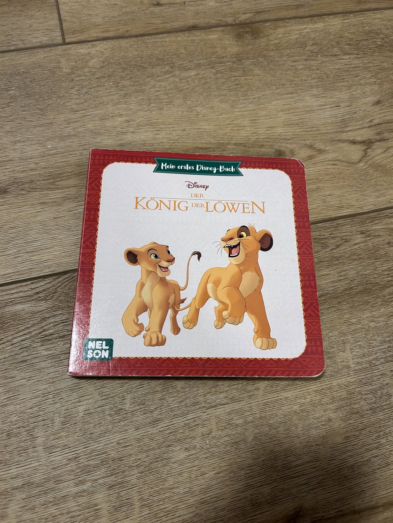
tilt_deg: -70.2
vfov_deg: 67.3
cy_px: 262
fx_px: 394
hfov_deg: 53.1
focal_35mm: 26
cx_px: 196
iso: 125
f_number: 1.5
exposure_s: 1/50
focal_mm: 5.7
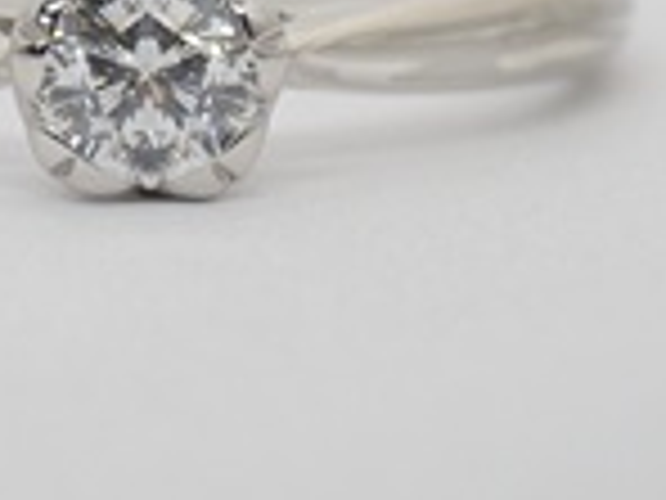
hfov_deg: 7.9
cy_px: 56
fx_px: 4810
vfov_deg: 5.9
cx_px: 140
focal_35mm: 250
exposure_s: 1/100
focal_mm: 14.62
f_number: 4.3
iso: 200
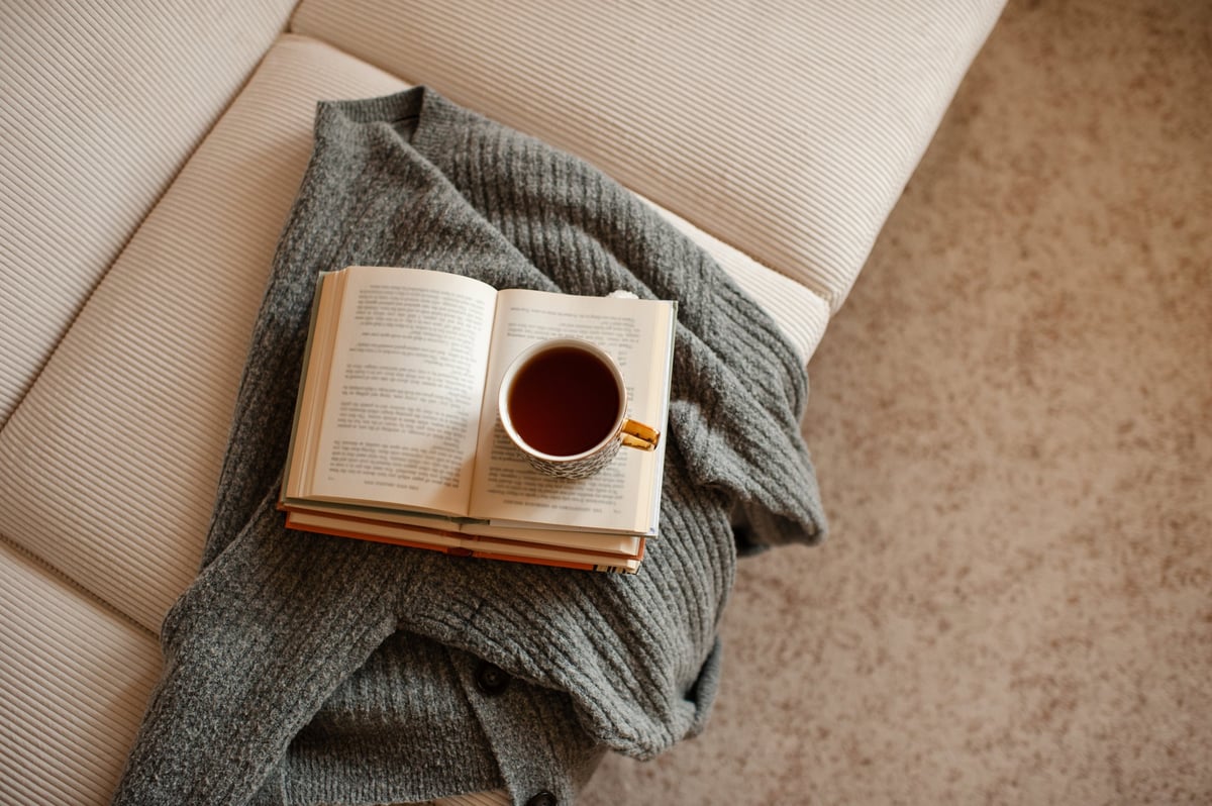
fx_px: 1177
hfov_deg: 54.5
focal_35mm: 35
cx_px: 606
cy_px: 403
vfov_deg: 37.8
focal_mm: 35
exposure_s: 1/125
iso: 400
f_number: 2.2
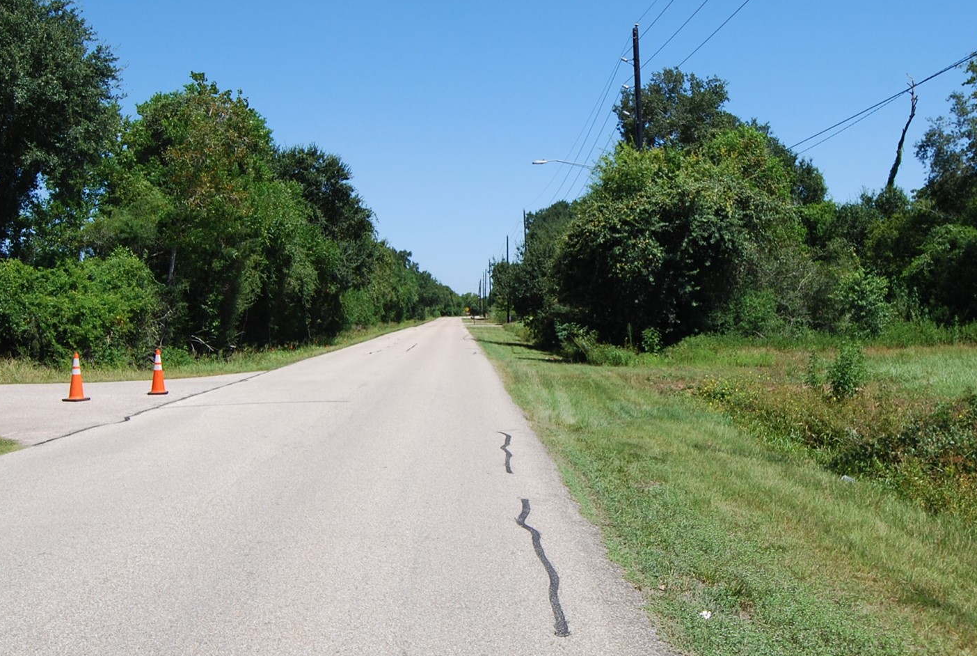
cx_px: 555
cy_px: 297
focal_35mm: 37
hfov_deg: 51.6
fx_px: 1006
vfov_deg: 36.1
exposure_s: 1/200
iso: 100
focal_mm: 16
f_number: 7.1
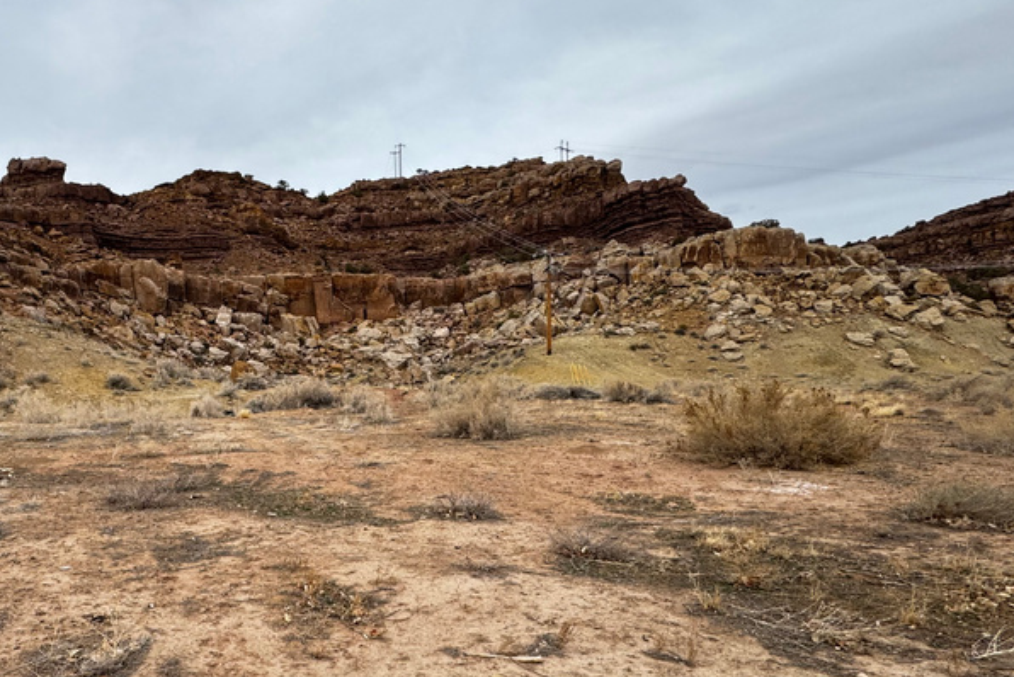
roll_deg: +2.4
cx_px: 313
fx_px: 704
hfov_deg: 68.8
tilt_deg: -3.7
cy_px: 464
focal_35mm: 25
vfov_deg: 50.2
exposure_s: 1/932
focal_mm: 2.22
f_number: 2.2
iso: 40
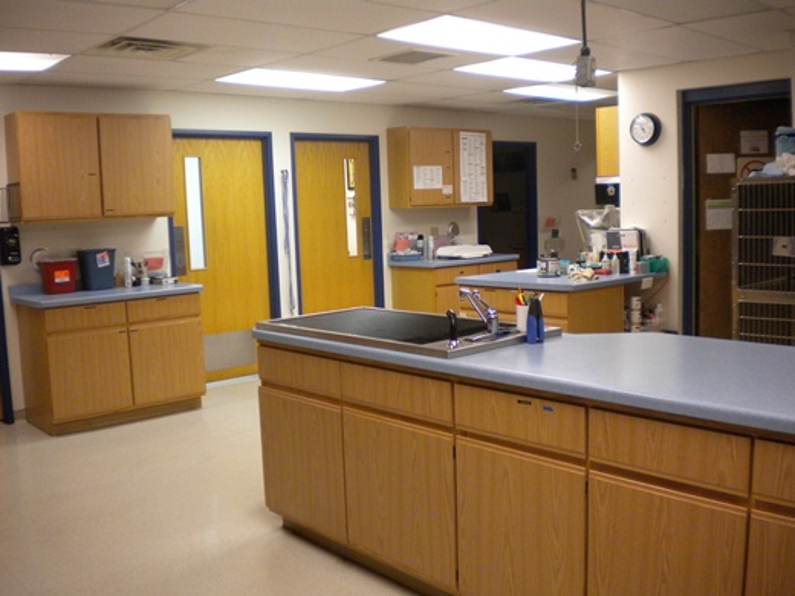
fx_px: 804
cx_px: 398
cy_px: 298
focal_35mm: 35
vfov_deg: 40.7
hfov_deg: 52.6
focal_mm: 6.3
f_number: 3.1
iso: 348
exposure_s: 1/60.3
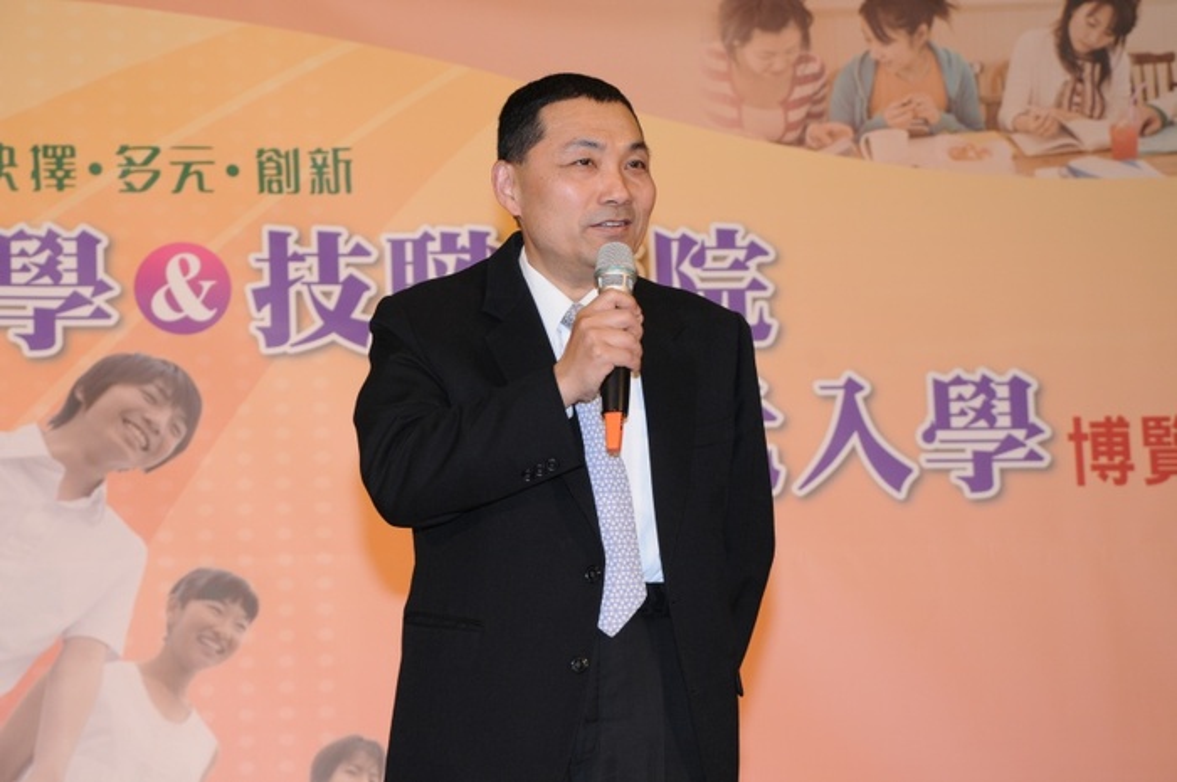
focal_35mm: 93
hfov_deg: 21.9
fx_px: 3037
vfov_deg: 14.7
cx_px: 588
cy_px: 391
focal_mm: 62
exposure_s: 1/60
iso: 400
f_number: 5.6
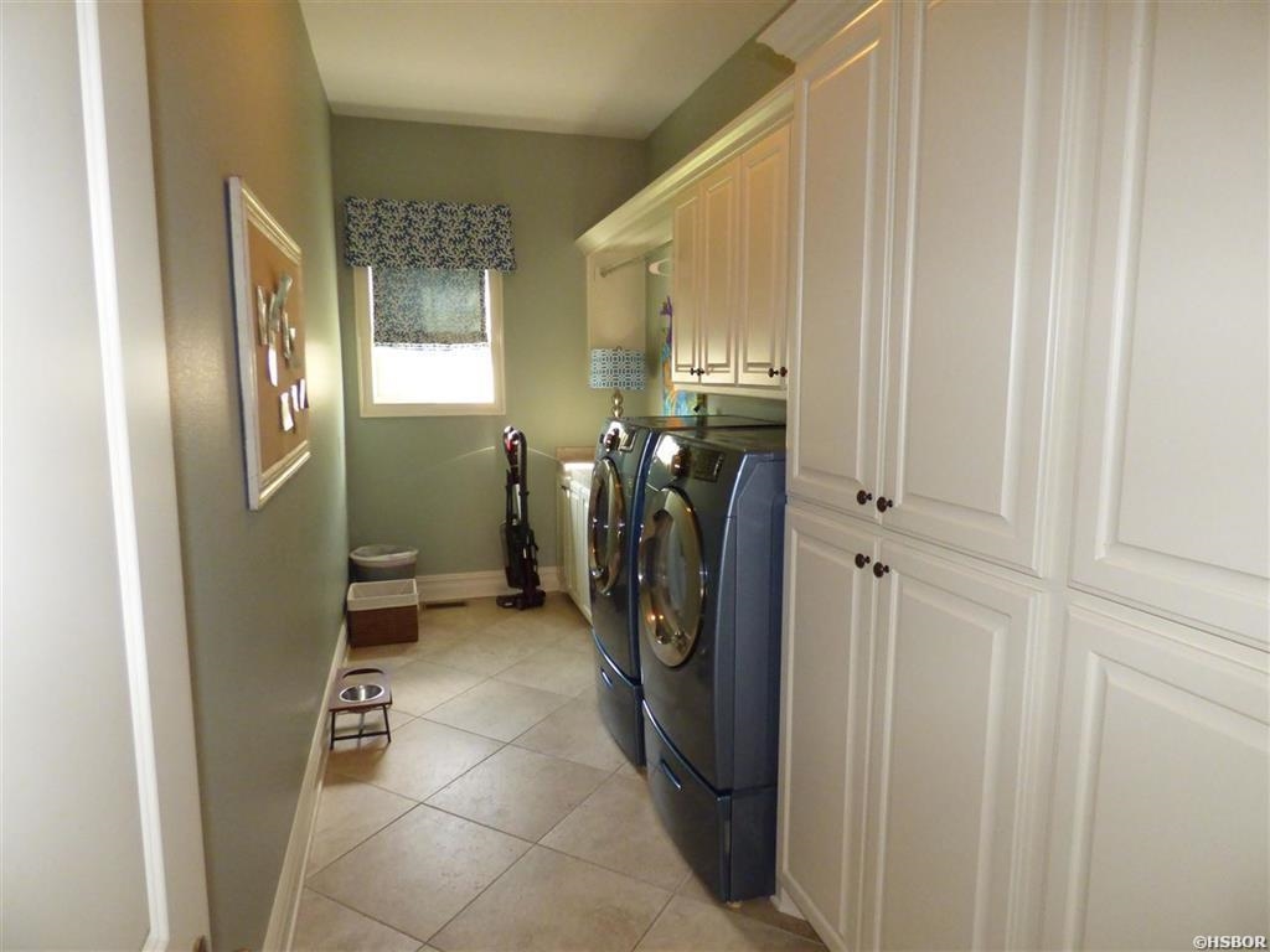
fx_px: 734
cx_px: 635
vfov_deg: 66.0
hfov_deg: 81.7
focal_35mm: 20
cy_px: 476
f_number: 2.8
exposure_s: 1/60
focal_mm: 3.58
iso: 800
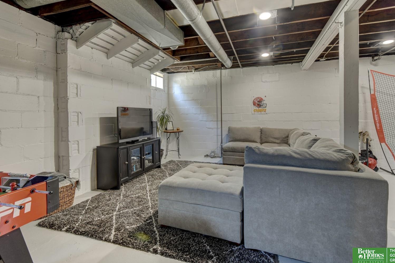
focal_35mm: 16
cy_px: 123
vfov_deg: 73.7
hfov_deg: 96.7
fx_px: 176
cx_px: 203
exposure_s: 1/1.67
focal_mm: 10
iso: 400
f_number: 8
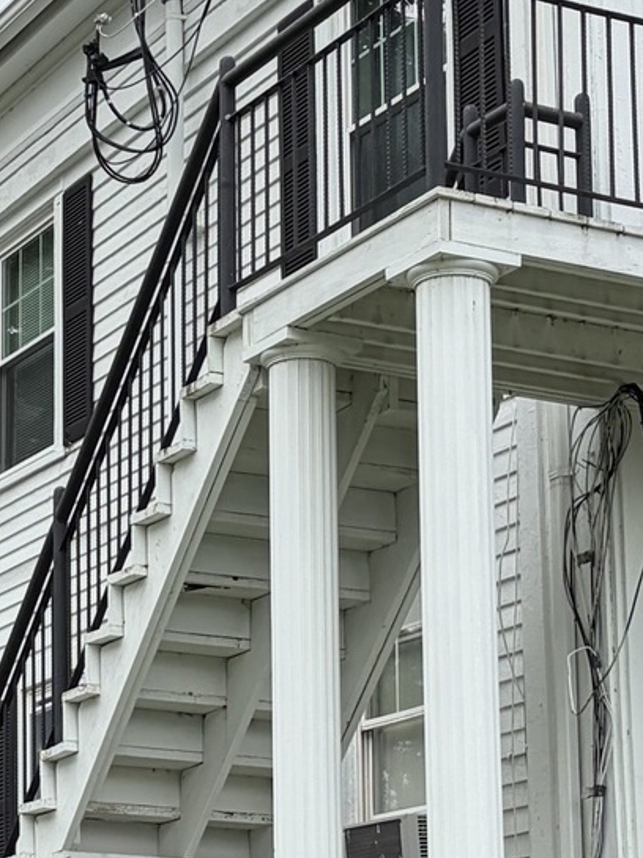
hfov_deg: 13.4
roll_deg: +0.3
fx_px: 2728
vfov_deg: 17.8
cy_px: 620
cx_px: 91
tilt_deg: +12.5
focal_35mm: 110
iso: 50
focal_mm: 5.96
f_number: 1.6
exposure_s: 1/2141
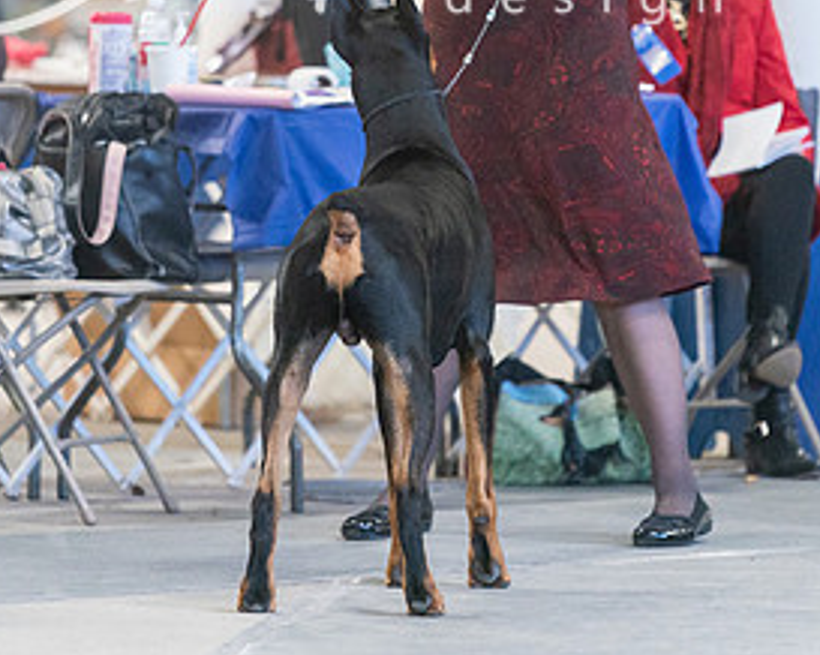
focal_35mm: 399
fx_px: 9676
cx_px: 348
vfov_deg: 3.9
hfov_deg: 4.9
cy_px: 89
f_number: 2.8
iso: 4000
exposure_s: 1/320
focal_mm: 200
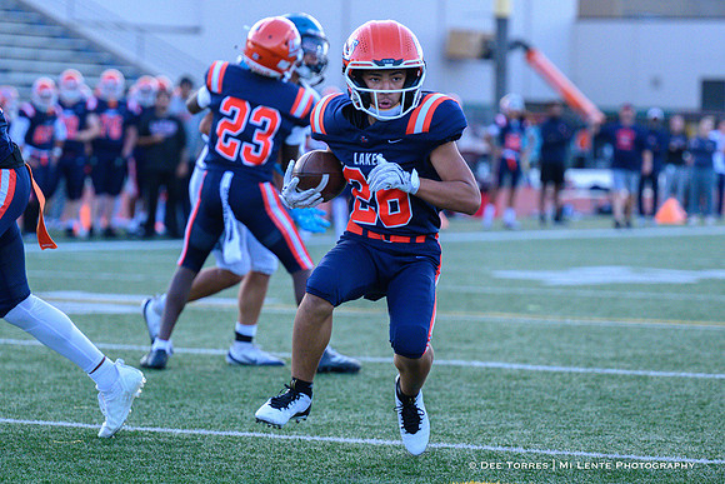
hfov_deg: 10.9
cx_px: 377
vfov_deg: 7.3
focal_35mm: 189
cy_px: 285
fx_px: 3802
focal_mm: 160
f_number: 4
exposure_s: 1/1600
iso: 3600
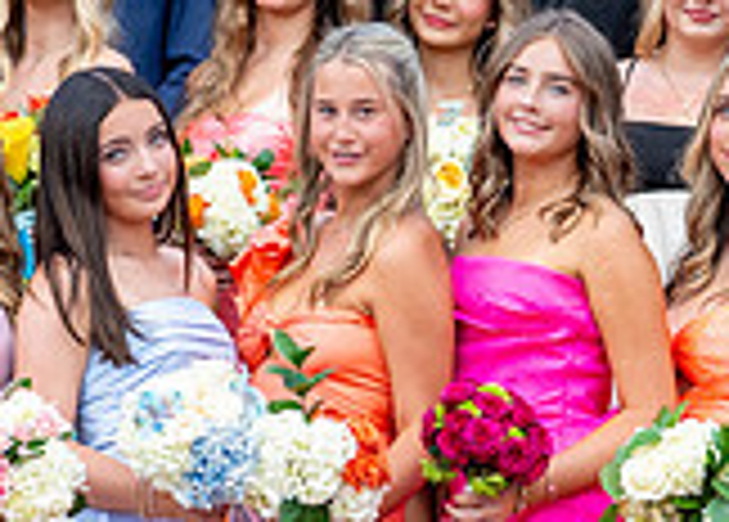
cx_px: 160
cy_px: 288
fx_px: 5160
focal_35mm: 249
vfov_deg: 5.8
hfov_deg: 8.1
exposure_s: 1/640
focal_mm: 50
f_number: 2.5
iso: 400
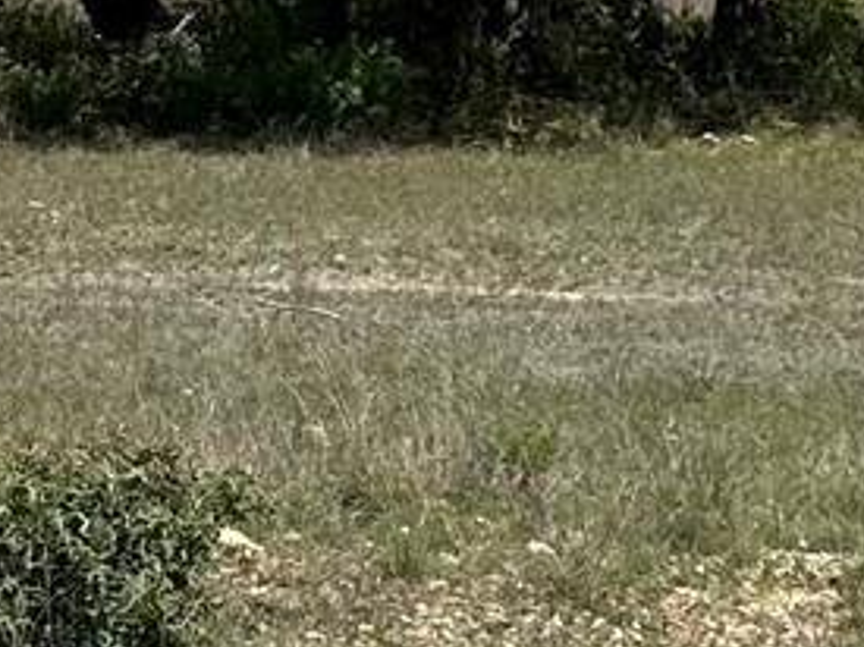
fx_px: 4466
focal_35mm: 179
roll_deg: +0.1
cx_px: -302
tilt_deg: -0.8
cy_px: -179
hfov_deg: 10.8
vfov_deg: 8.2
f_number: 1.78
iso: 80
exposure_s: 1/5263
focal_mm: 6.86
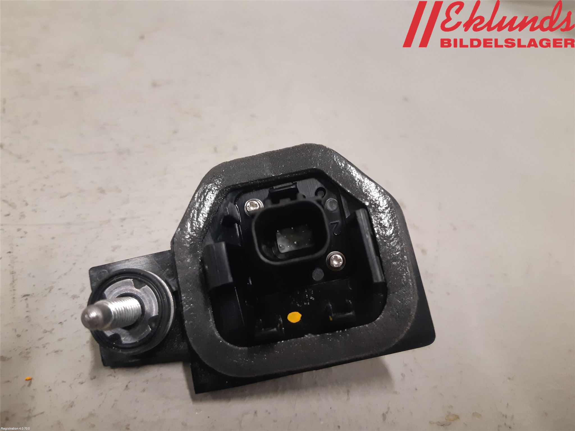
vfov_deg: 53.1
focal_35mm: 26
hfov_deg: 67.3
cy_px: 216
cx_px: 288
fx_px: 432
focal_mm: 3.93
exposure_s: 1/50
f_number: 1.7
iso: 250
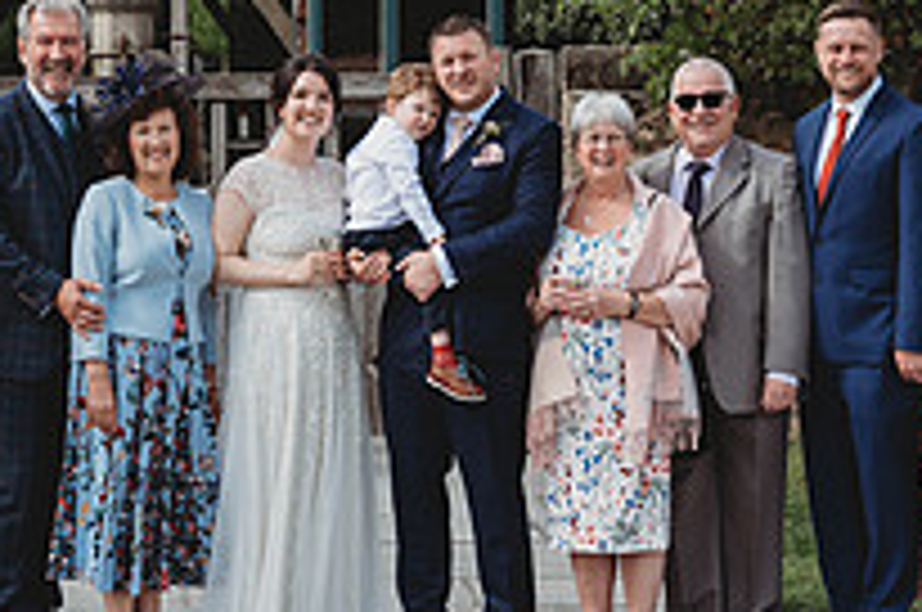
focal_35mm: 150
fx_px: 3836
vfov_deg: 9.1
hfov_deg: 13.7
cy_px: 158
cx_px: 238
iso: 100
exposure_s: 1/640
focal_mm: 53
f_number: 4.5
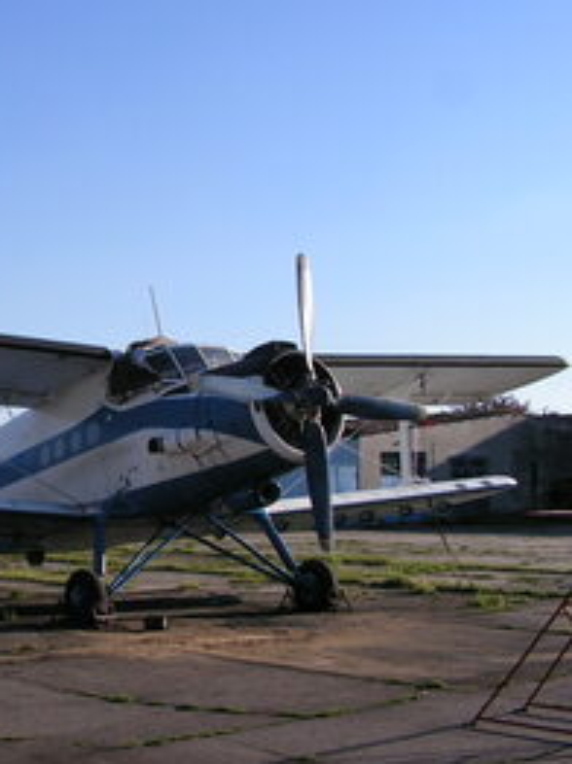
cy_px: 391
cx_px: 35
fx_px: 1214
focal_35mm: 55
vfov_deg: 35.0
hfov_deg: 25.5
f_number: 4.8
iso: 64
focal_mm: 6
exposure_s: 1/400
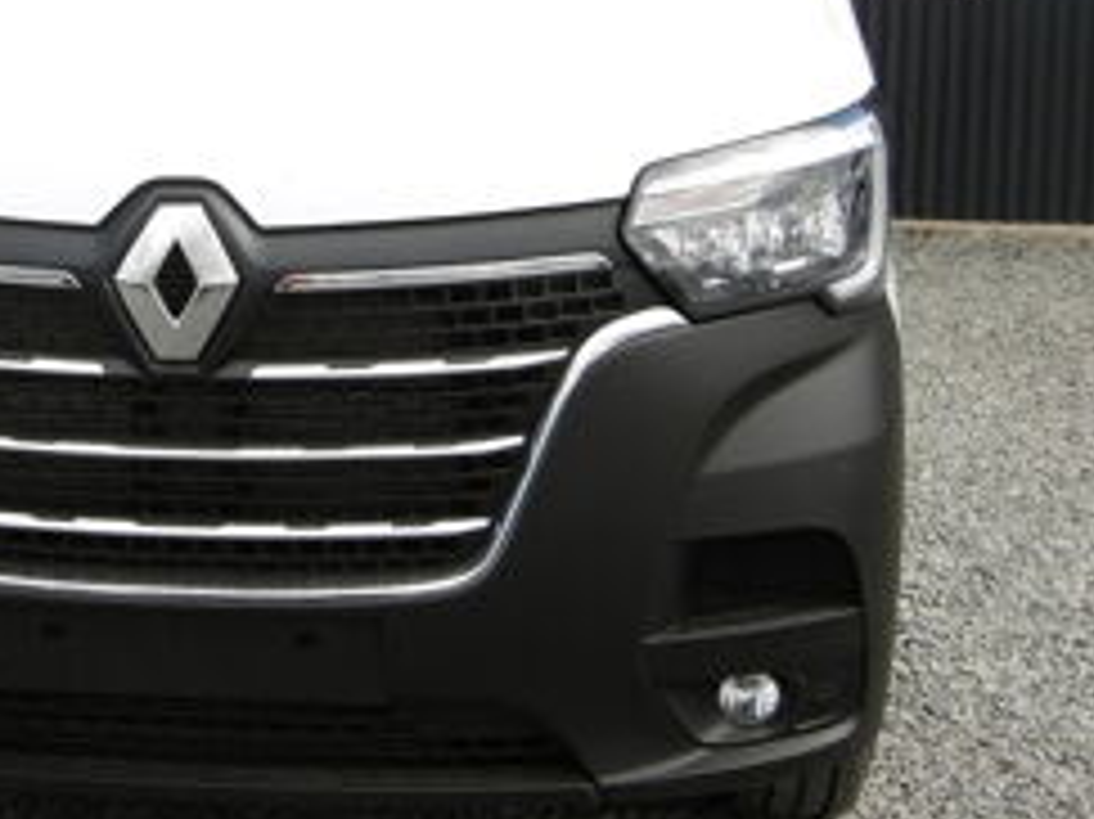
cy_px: 166
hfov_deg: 25.4
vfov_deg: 19.4
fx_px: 2369
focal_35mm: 75
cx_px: 162
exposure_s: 1/400
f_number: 3.7
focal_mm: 6.8
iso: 100
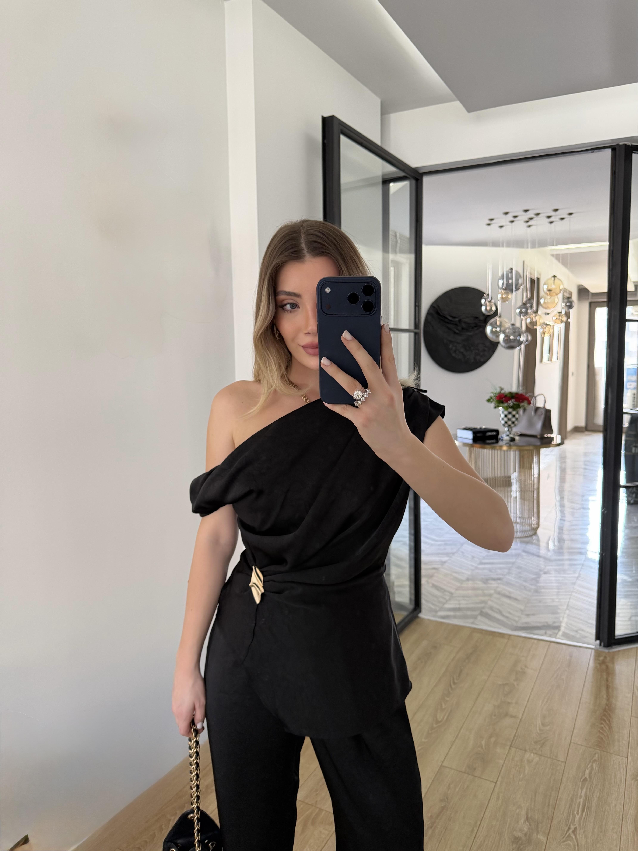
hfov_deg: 56.8
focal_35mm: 24
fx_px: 590
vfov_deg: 71.6
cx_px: 319
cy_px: 426
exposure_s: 1/64
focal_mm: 6.76
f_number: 1.78
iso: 200
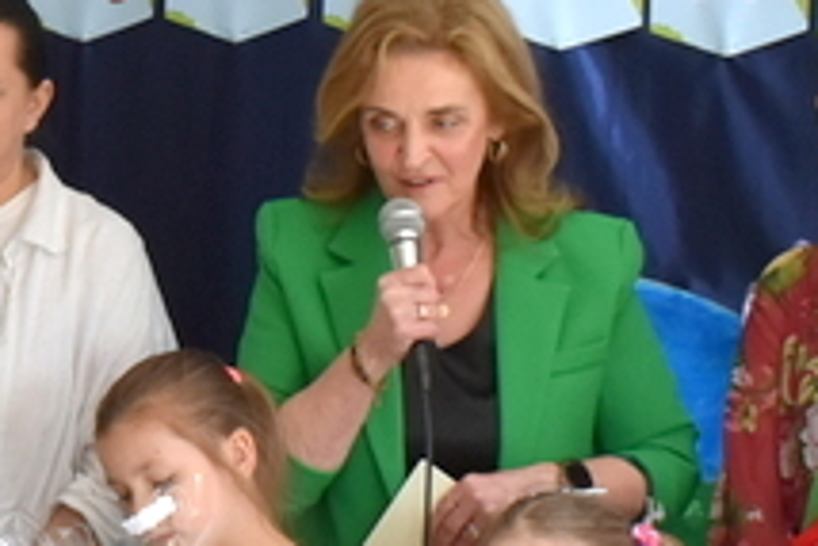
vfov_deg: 6.1
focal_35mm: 227
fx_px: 5157
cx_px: -195
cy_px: 399
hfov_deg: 8.9
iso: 400
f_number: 5.6
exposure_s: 1/125
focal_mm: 27
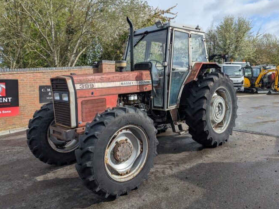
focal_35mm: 28
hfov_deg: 63.3
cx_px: 151
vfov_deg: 49.8
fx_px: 226
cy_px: 100
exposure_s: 1/1742
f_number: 1.85
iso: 45
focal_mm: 6.81
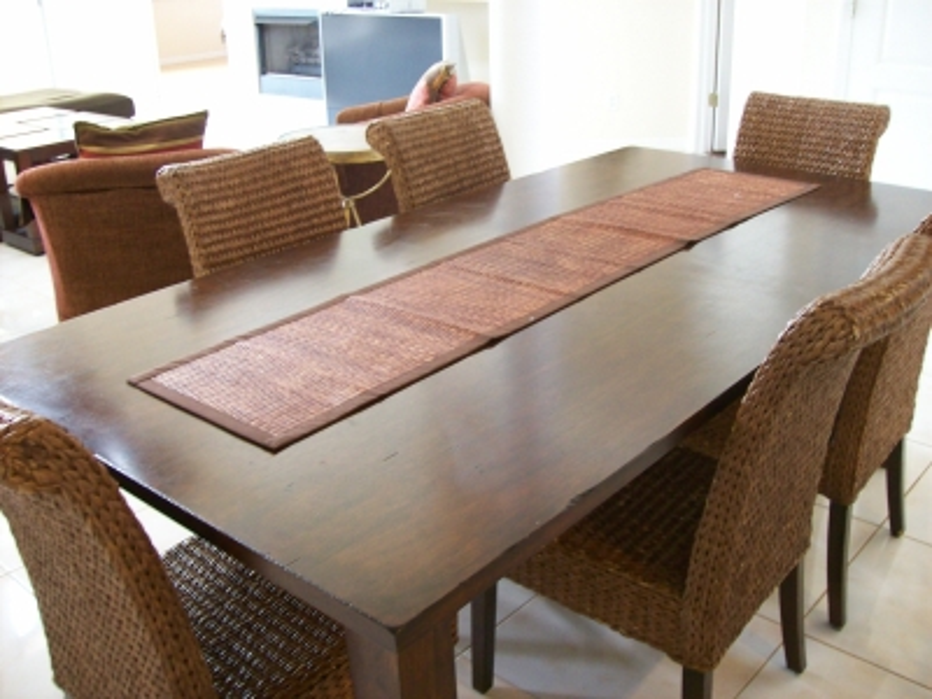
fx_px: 969
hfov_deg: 51.4
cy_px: 350
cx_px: 466
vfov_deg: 39.7
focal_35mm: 36
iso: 160
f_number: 2.7
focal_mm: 6
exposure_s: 1/11.4
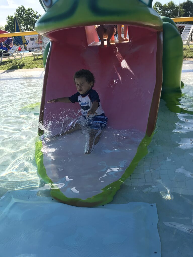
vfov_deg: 63.4
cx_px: 96
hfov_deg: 49.7
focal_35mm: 28
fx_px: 208
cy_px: 128
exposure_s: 1/812
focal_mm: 3.99
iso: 20
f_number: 1.8
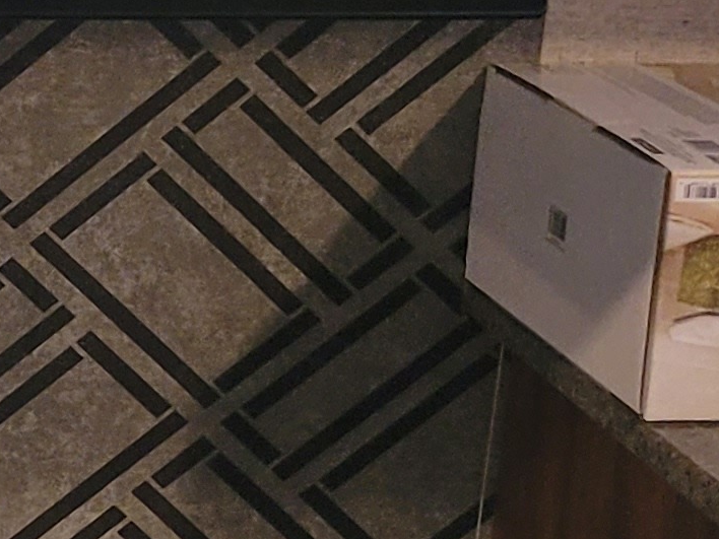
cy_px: 262
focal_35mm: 148
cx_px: -921
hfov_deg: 11.4
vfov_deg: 10.0
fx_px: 3074
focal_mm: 5.4
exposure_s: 1/40
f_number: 1.8
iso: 200
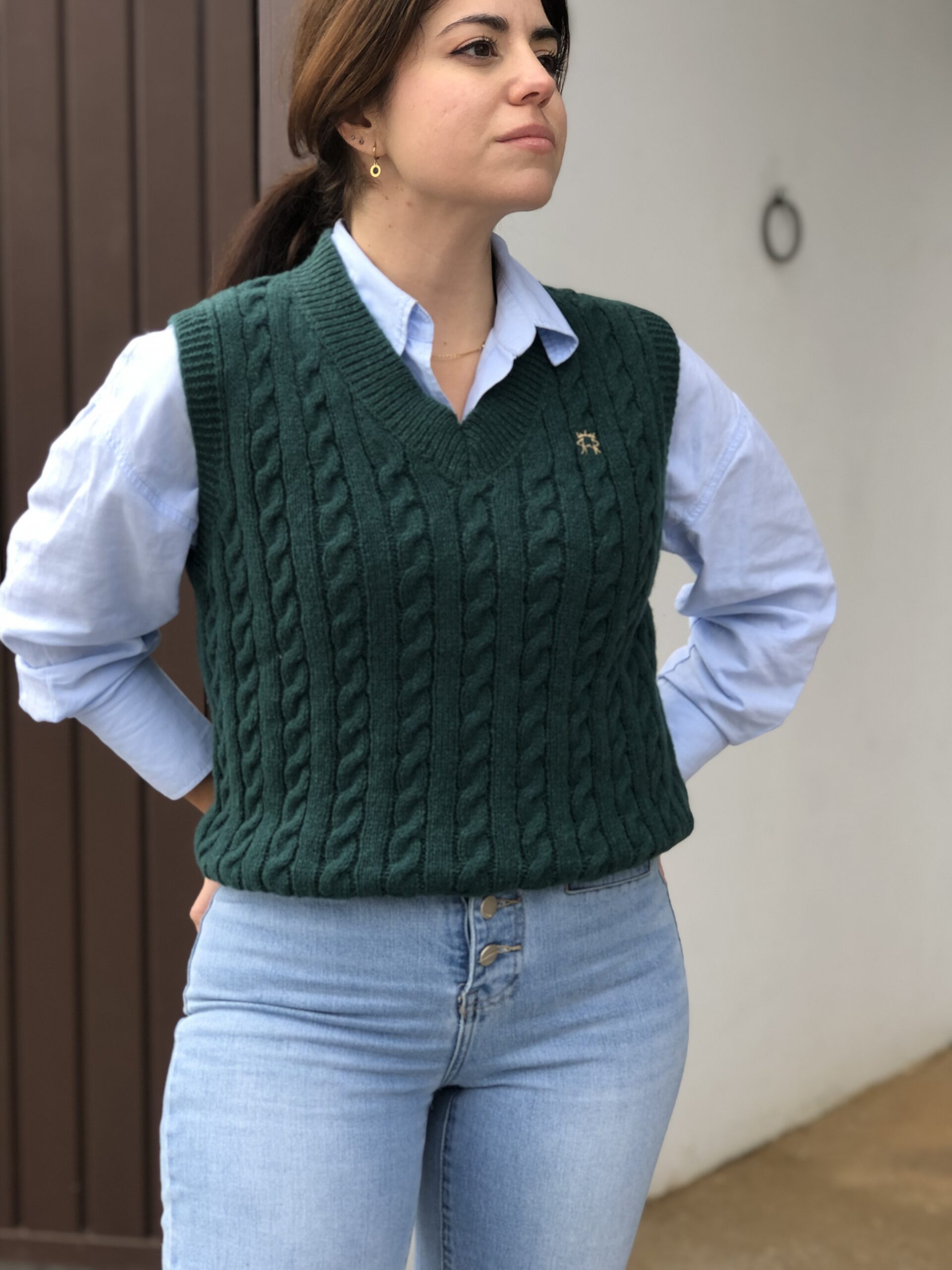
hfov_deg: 25.7
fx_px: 2090
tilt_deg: -5.7
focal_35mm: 57
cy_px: 635
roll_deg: -1.2
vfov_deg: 33.8
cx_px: 476
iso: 25
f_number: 2.8
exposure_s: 1/120
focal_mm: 6.6
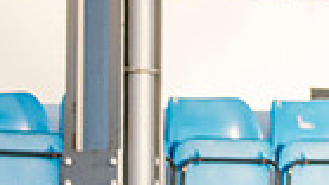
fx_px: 13322
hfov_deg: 1.4
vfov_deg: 0.8
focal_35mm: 1528
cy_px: 522
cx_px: 102
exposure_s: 1/1000
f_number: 6.3
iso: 800
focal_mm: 300
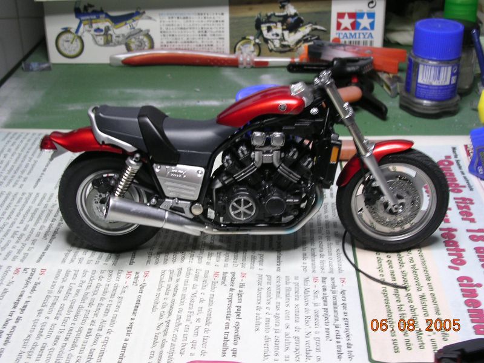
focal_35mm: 49
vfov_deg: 29.7
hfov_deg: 38.9
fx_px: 685
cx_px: 242
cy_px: 182
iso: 100
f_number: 3.1
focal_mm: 7.5
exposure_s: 1/4
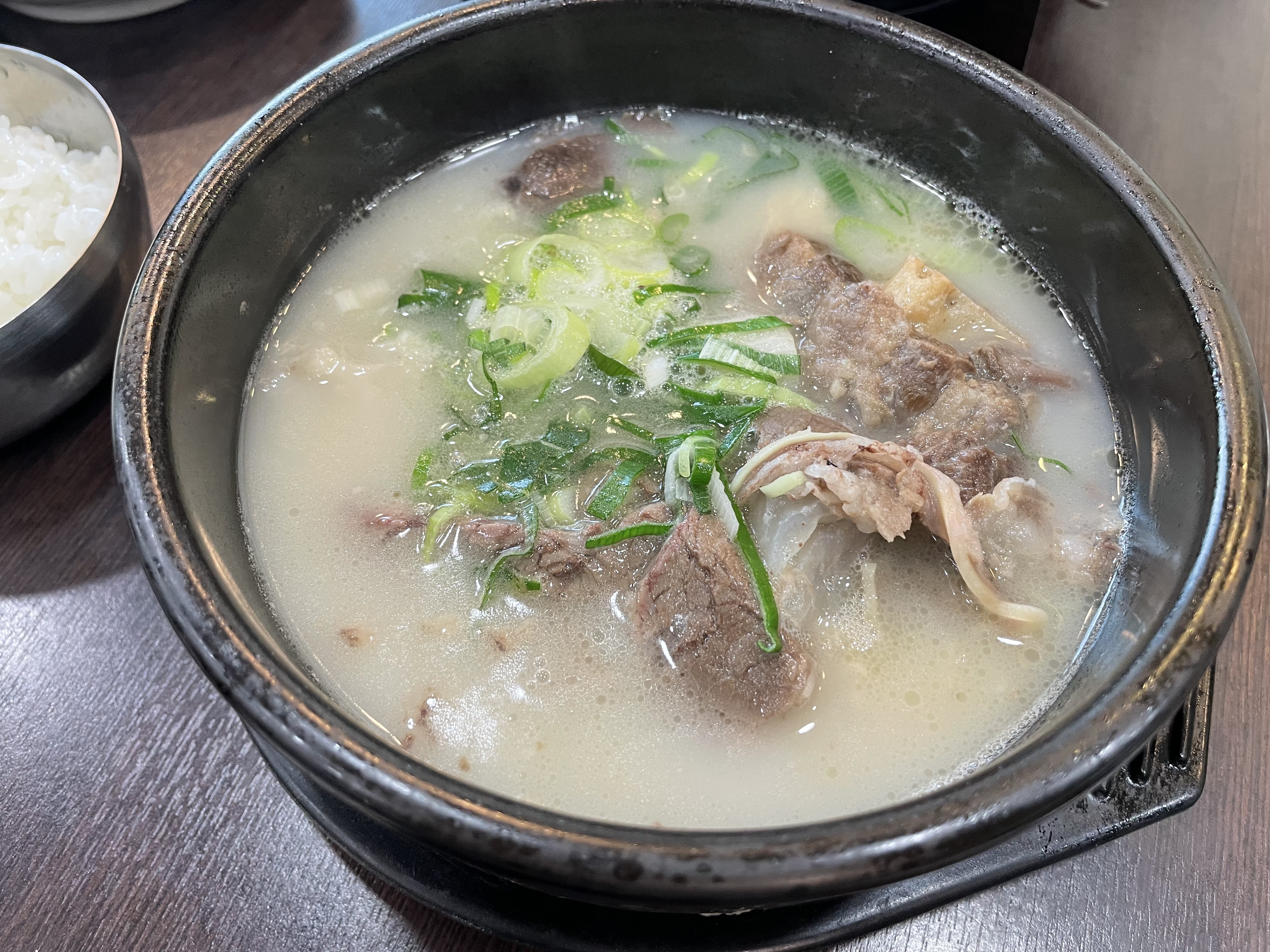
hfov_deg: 67.3
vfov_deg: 53.1
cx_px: 635
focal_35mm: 26
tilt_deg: -57.5
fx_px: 954
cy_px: 476
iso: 100
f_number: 1.6
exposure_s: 1/60
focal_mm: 4.2
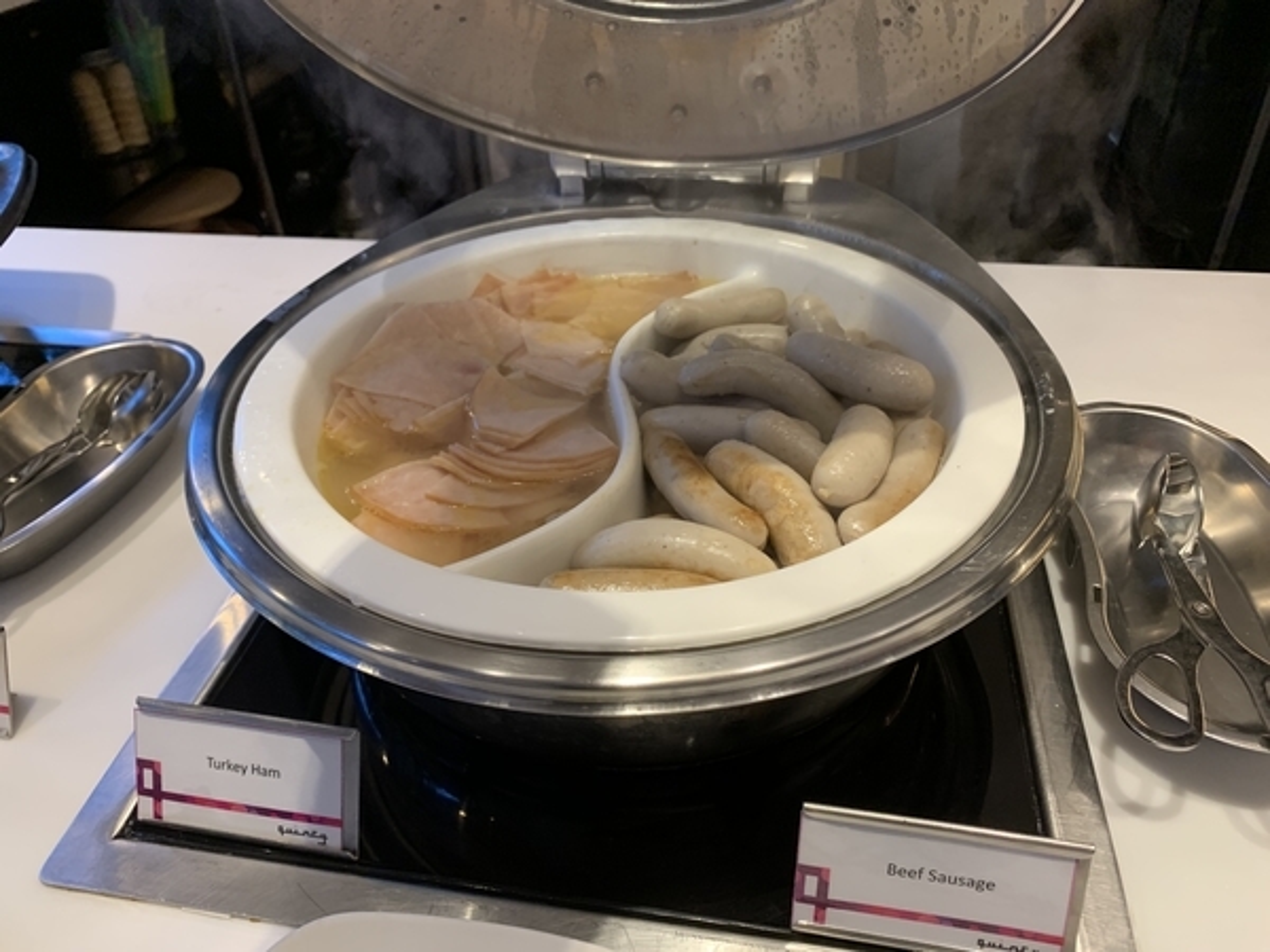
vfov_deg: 53.1
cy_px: 476
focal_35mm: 26
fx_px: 954
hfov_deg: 67.3
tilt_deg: -36.6
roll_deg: +3.8
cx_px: 635
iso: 200
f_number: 1.8
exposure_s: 1/50
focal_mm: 4.25
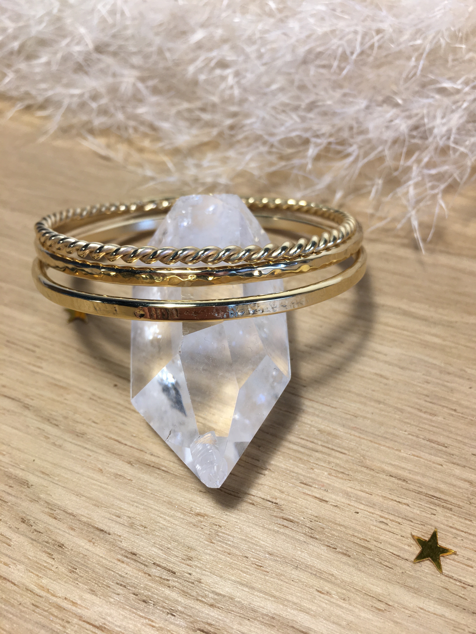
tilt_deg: -47.2
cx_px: 238
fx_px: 532
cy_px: 317
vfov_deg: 61.7
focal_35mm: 29
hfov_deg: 48.2
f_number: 2.2
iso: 32
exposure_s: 1/50
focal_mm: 4.15
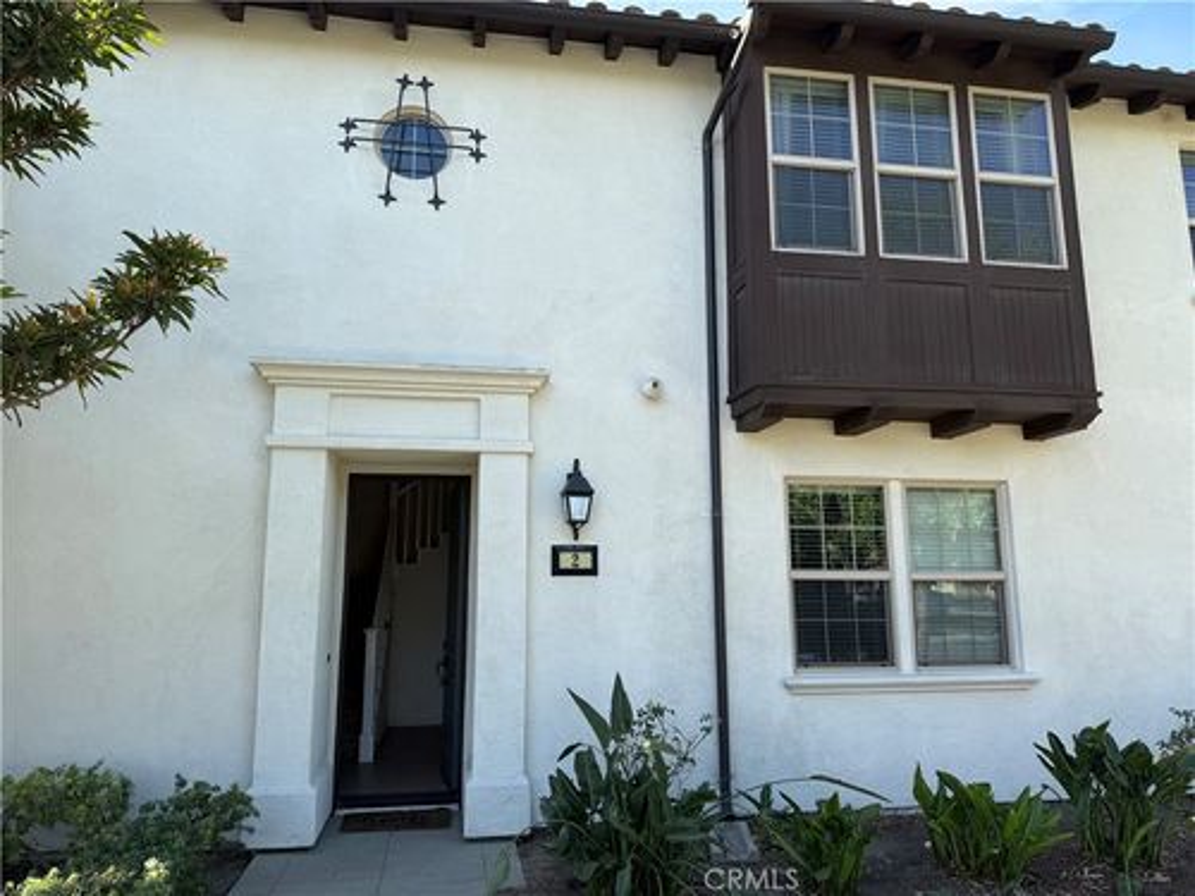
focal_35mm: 24
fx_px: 829
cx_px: 598
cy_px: 448
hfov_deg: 71.6
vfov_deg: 56.8
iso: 80
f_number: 1.78
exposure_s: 1/1174
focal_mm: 6.76
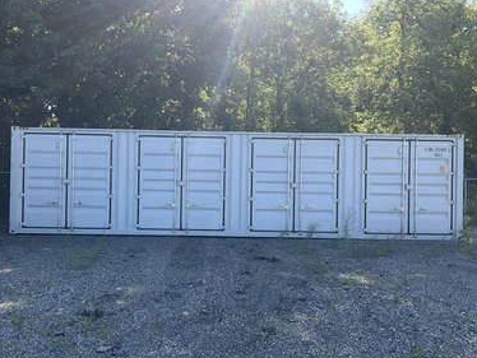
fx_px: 427
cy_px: 186
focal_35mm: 31
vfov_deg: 45.5
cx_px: 226
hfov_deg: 58.3
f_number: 1.8
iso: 25
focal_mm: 3
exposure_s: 1/586
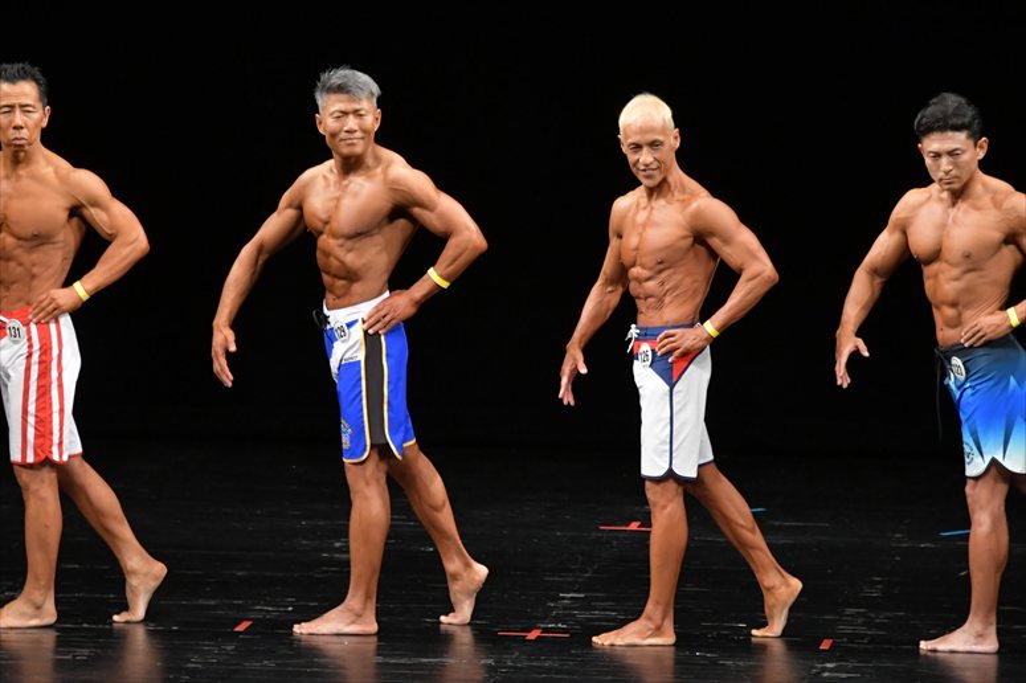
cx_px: 513
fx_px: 7691
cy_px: 342
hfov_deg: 7.6
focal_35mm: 270
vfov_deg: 5.1
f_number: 5.6
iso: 3200
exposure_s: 1/400
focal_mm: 180
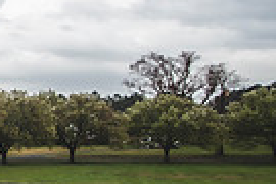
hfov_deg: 17.4
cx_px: -321
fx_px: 491
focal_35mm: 64
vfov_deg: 21.2
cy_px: 114
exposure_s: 1/250
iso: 100
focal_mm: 14
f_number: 3.5
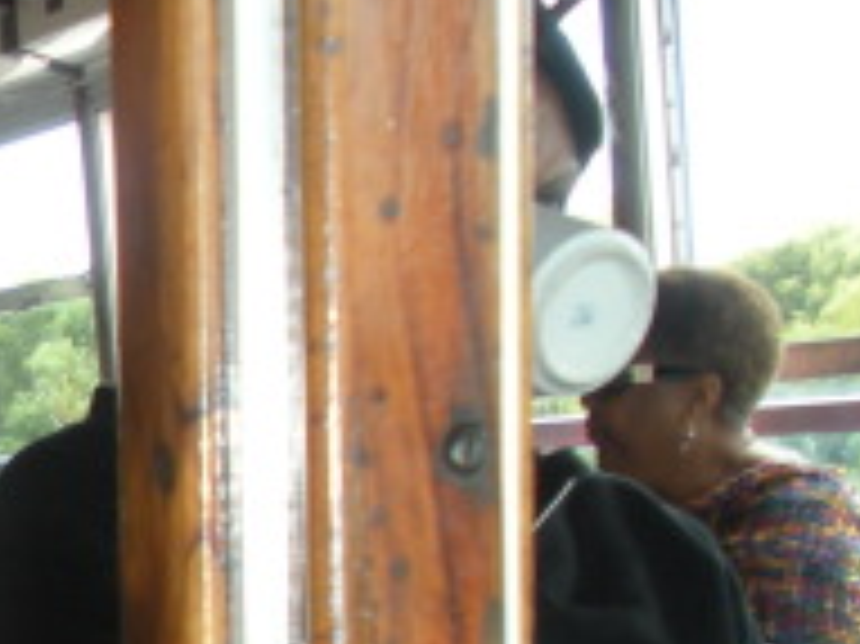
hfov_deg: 12.1
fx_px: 3749
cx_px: -666
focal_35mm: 151
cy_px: 883
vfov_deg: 9.6
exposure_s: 1/61.2
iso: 64
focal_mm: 6.3
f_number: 3.5
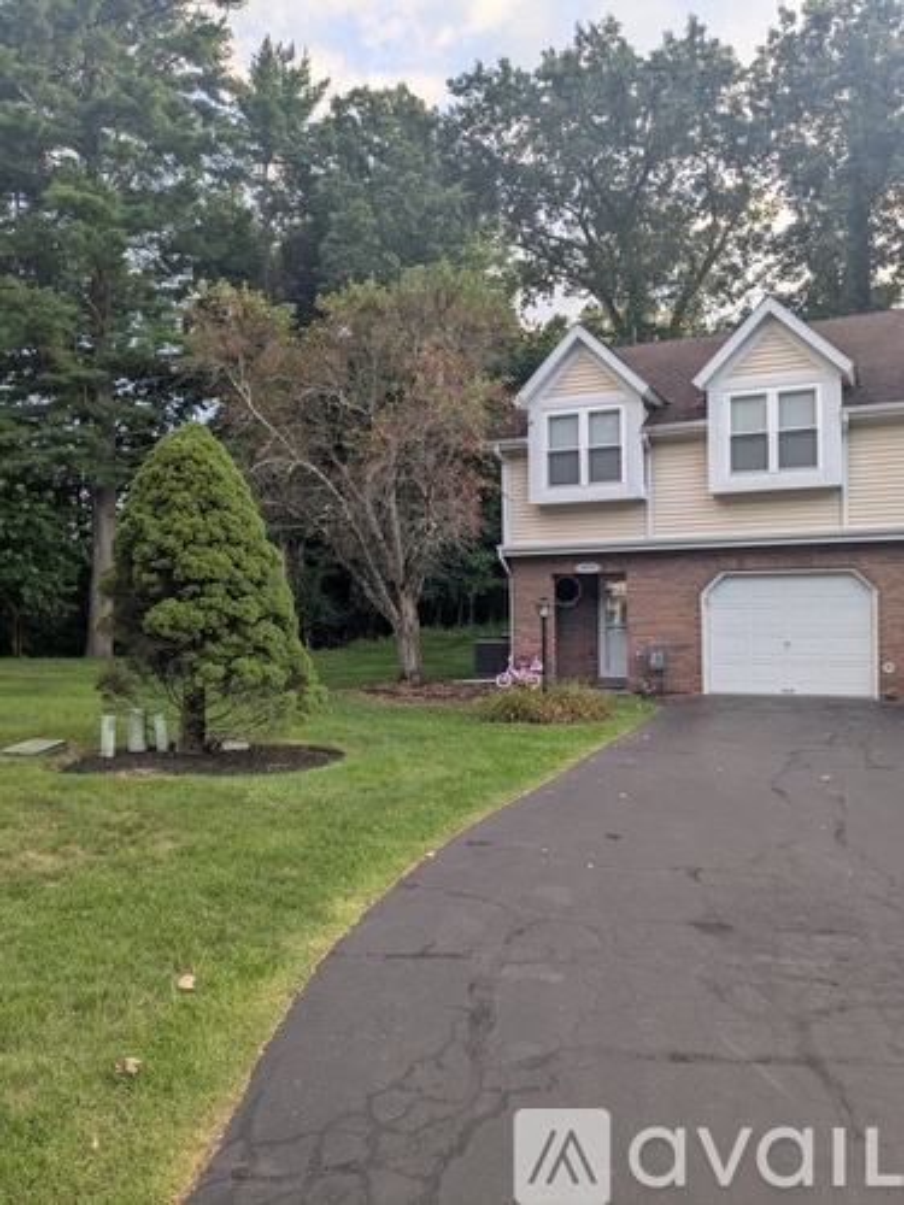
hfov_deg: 51.4
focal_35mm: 27
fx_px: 940
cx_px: 452
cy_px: 602
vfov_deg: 65.3
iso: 39
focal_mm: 4.38
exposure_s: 1/150
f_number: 1.73
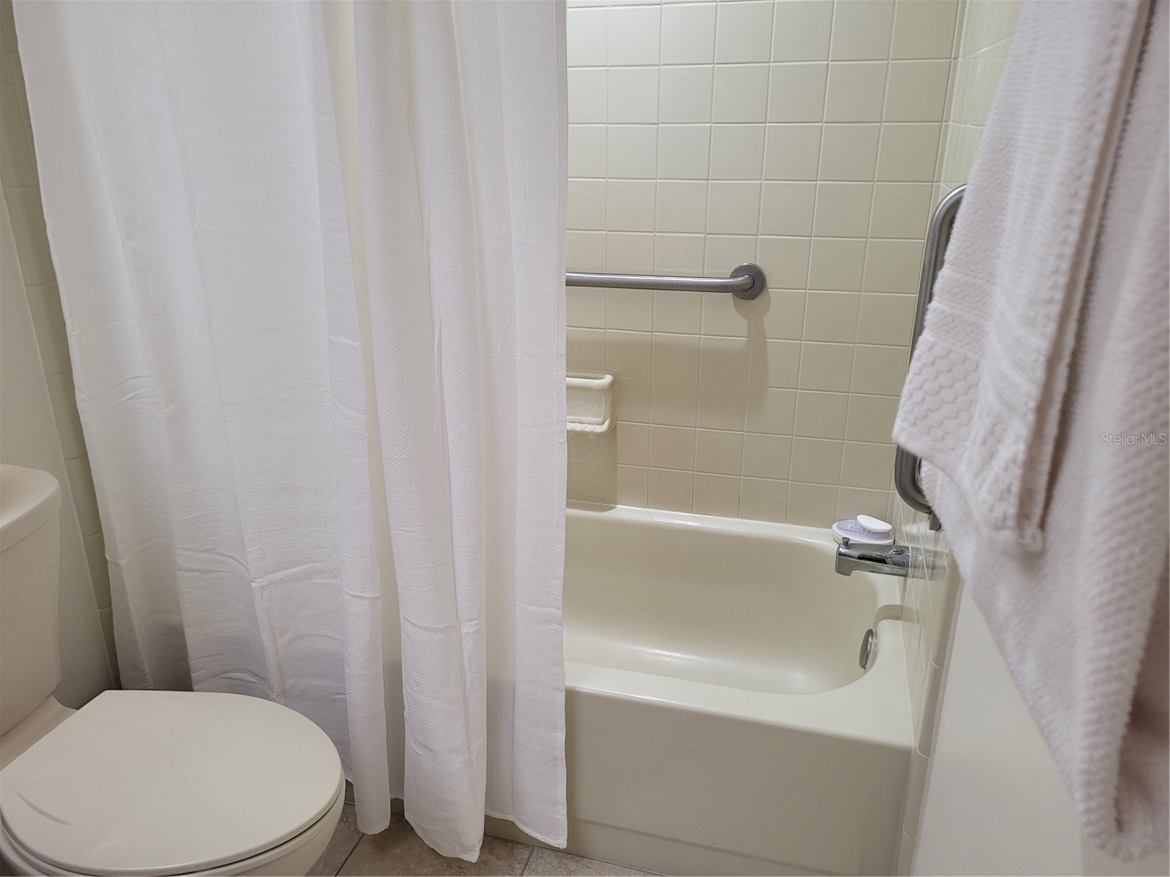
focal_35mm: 26
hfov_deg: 67.3
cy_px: 438
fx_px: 879
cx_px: 585
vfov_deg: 53.1
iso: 160
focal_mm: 5.4
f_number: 1.8
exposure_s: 1/120
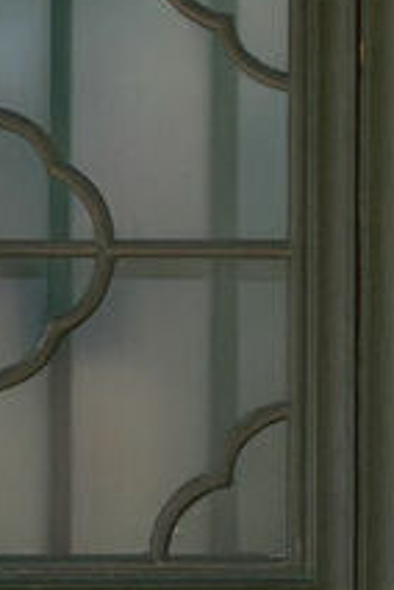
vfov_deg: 3.3
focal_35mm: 629
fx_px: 10325
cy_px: -96
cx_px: 1260
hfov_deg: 2.2
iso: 100
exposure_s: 1/200
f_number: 3.2
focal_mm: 85
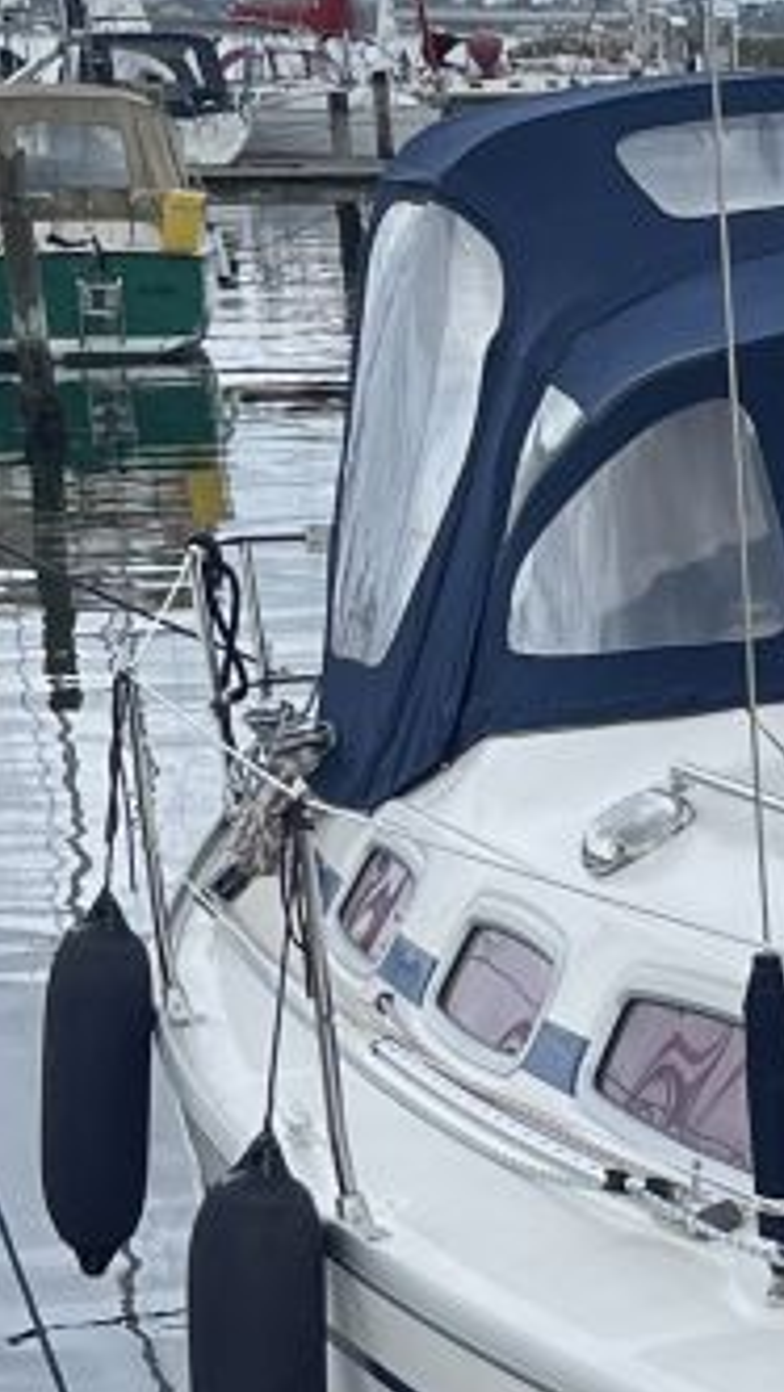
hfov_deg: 9.2
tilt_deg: -17.4
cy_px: 1467
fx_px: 4541
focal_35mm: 123
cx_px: 1585
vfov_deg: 17.0
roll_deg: -0.8
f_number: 1.6
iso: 50
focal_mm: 5.1
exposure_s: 1/1957
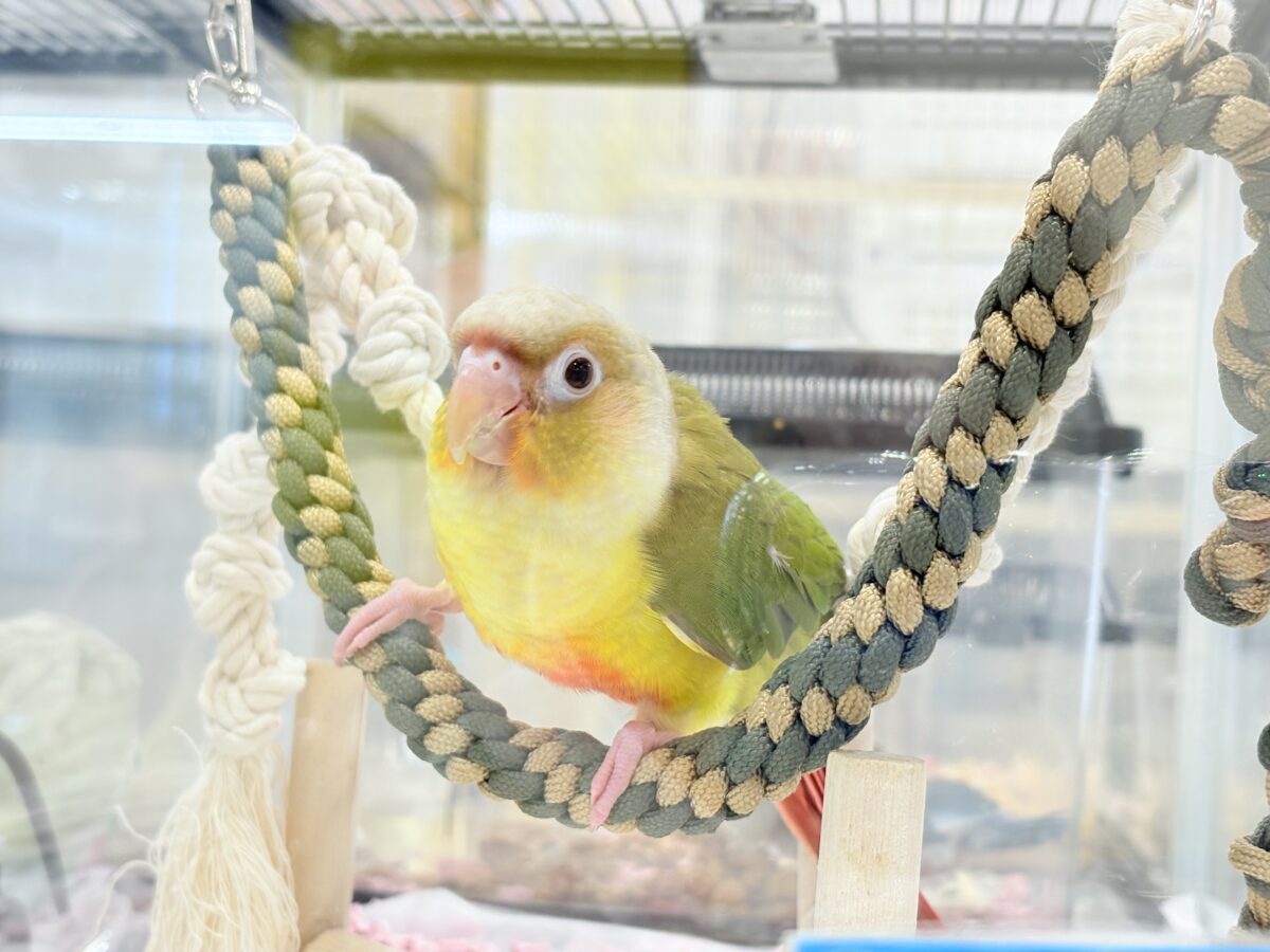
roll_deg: -1.7
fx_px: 1908
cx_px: 635
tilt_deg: +2.4
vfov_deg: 28.0
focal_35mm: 52
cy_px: 476
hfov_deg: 36.8
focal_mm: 5.96
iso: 64
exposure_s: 1/50
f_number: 1.6
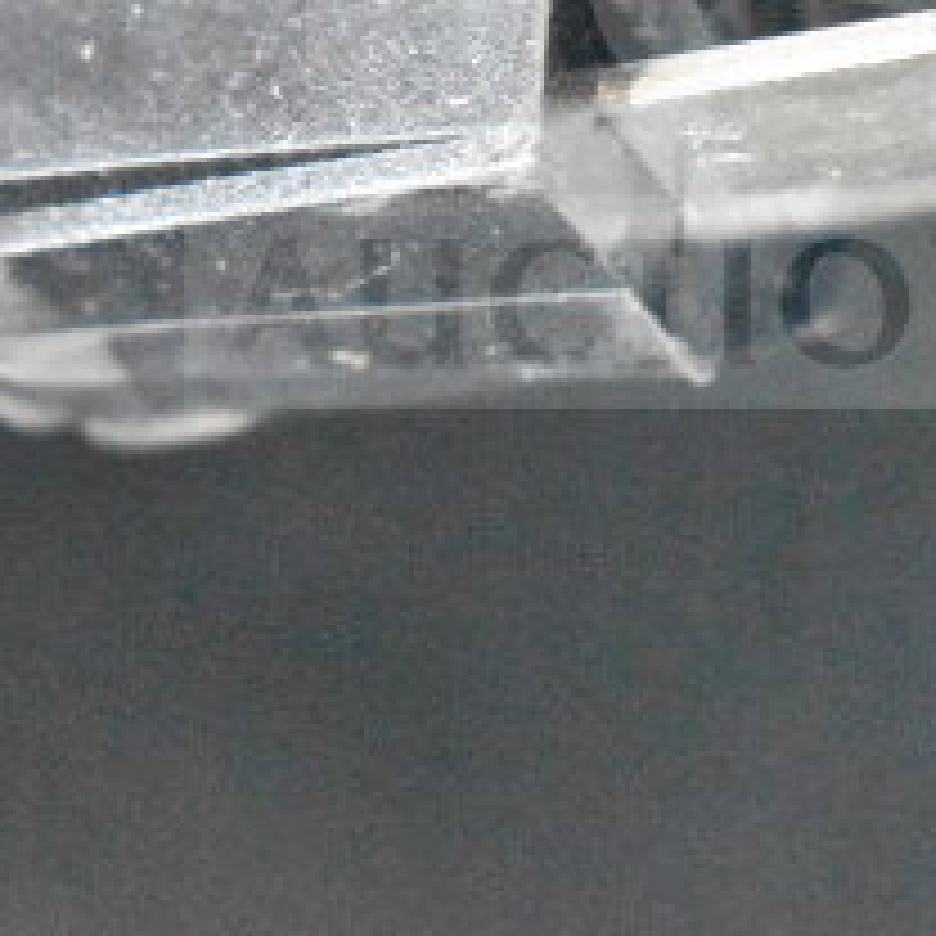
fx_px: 6279
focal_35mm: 205
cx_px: 688
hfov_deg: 8.5
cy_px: 52
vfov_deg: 8.5
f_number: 5.6
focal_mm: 55
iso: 25600
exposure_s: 1/25
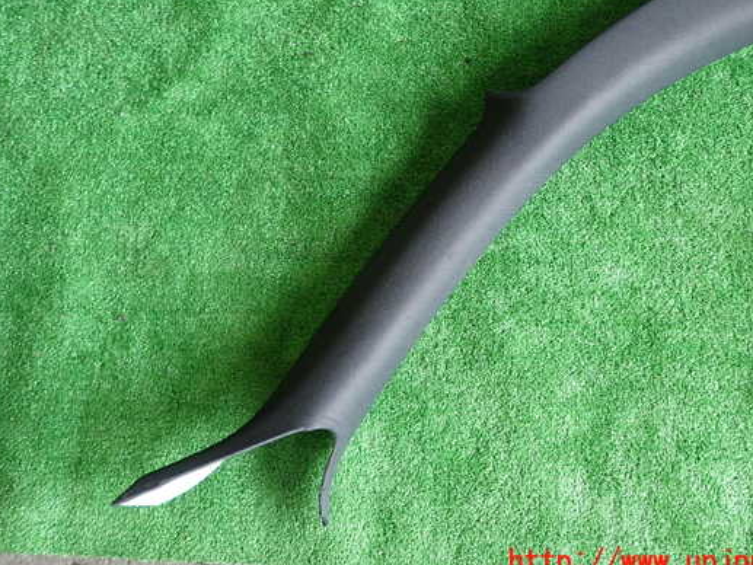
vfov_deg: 48.2
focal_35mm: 29
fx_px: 631
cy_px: 253
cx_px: 401
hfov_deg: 61.6
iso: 200
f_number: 2
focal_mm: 4.5
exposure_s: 1/40
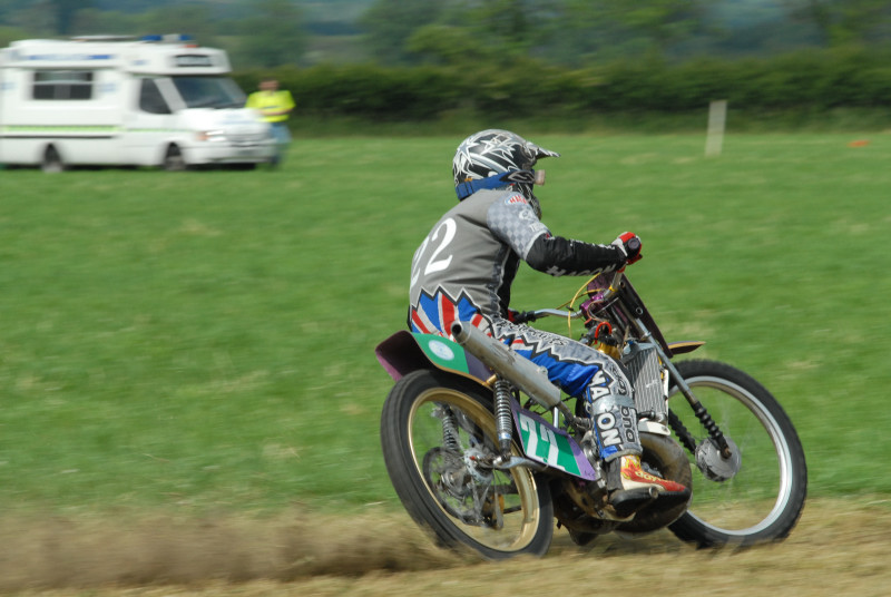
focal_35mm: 300
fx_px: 7436
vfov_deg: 4.6
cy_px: 298
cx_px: 446
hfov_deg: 6.9
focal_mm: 200
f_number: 13
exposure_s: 1/320
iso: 400
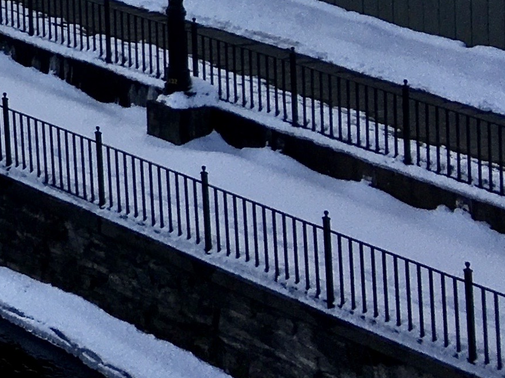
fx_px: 1911
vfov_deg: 10.1
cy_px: -470
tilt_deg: +3.7
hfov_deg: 12.5
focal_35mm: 131
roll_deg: -0.8
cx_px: -631
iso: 25
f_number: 2.2
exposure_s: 1/2404
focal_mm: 4.15
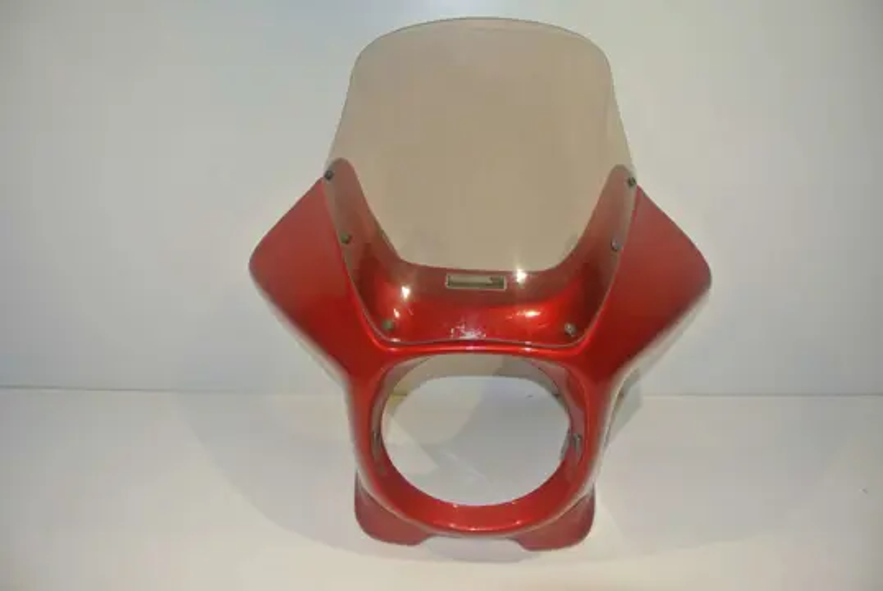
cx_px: 442
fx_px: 663
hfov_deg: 67.3
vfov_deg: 48.0
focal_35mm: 27
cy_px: 296
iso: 200
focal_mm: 10
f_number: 3.5
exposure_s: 1/60
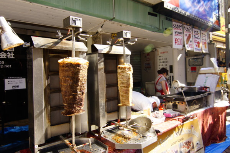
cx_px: 115
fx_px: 153
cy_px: 76
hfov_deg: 73.8
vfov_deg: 53.1
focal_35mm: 24
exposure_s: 1/60
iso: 200
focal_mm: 16
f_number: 11
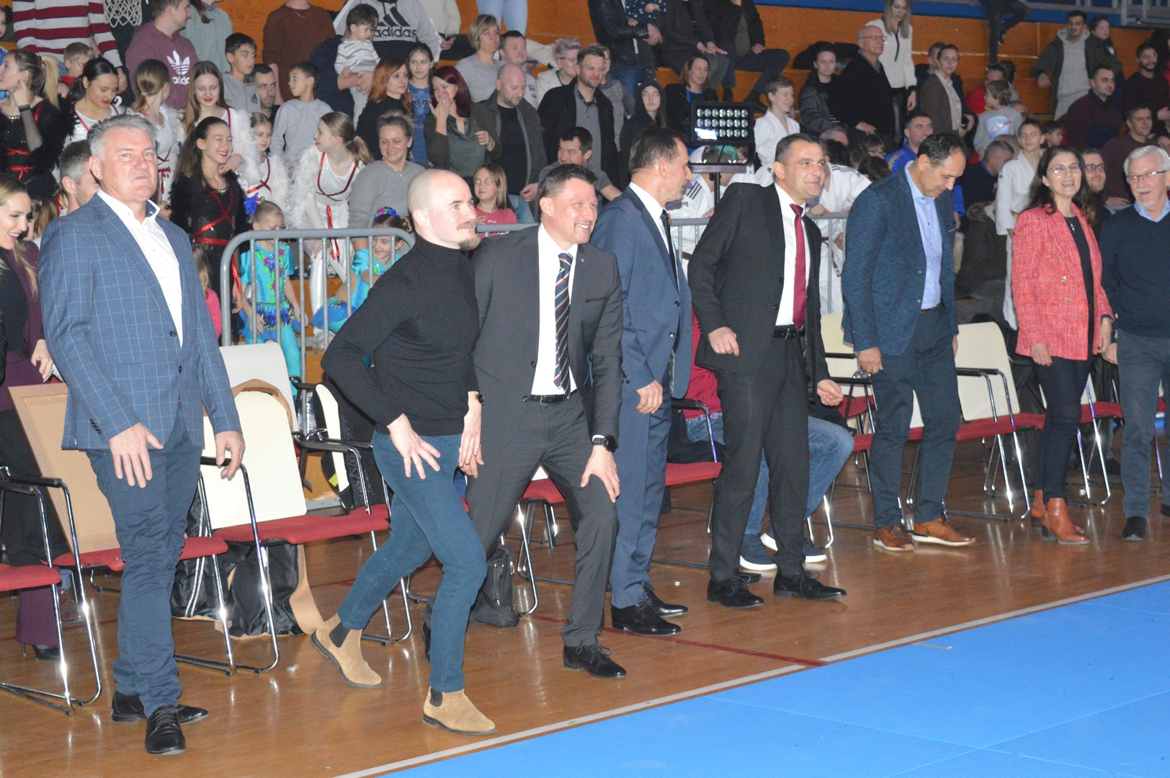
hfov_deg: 28.1
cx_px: 585
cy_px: 389
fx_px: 2338
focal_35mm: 72
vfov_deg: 18.9
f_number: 5.3
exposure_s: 1/60
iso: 3200
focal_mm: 48
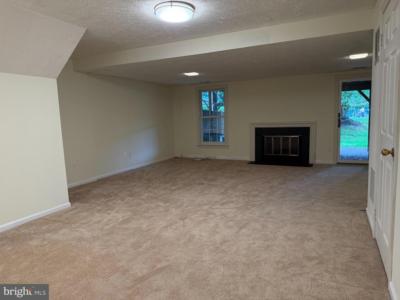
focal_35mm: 24
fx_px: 277
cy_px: 150
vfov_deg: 56.8
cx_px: 200
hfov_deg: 71.6
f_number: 1.78
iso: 250
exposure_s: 1/60
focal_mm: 6.76
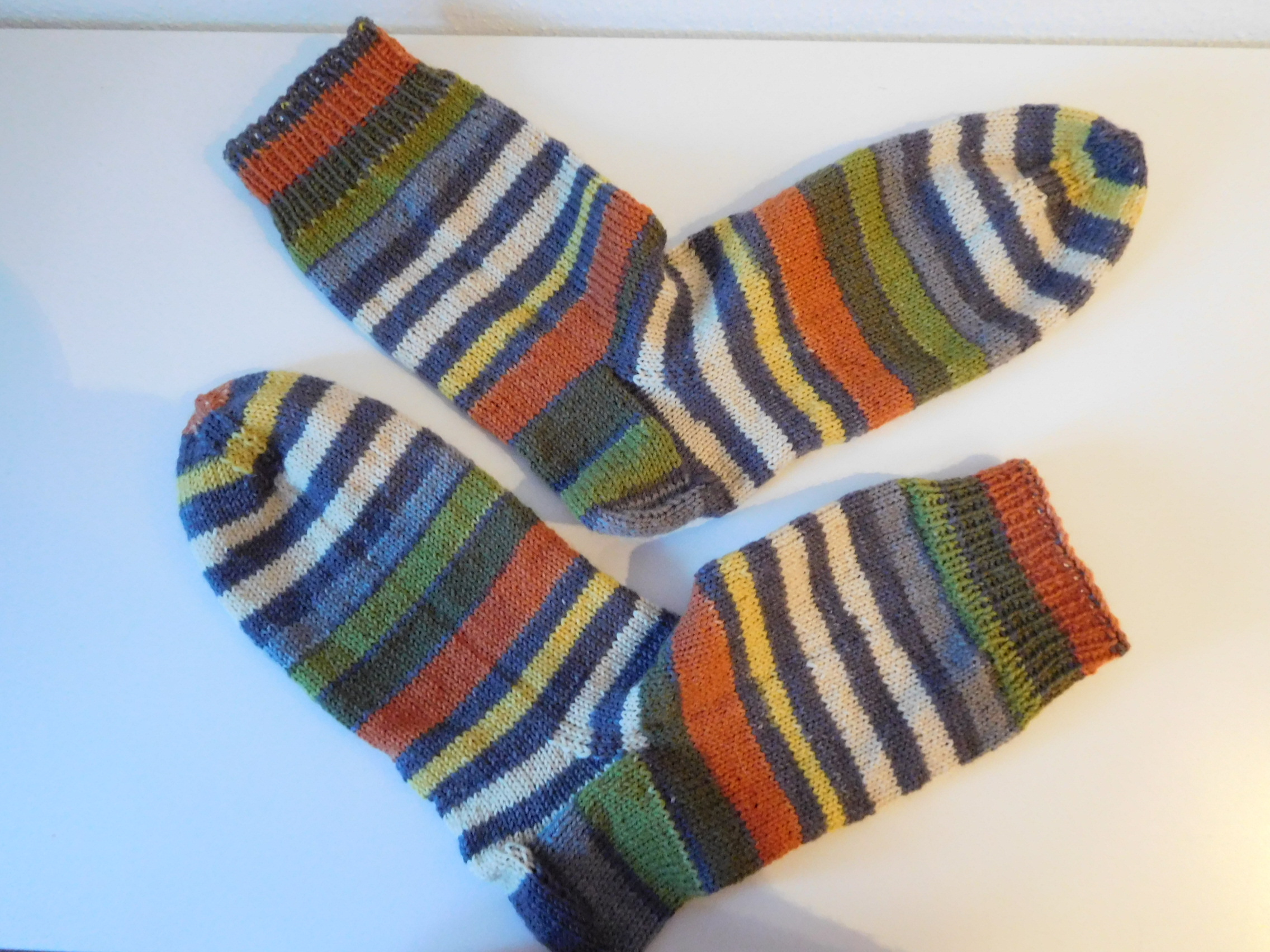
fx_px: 917
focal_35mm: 25
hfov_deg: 69.4
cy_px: 476
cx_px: 635
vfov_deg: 54.9
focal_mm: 4.5
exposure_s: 1/5
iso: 800
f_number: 3.4
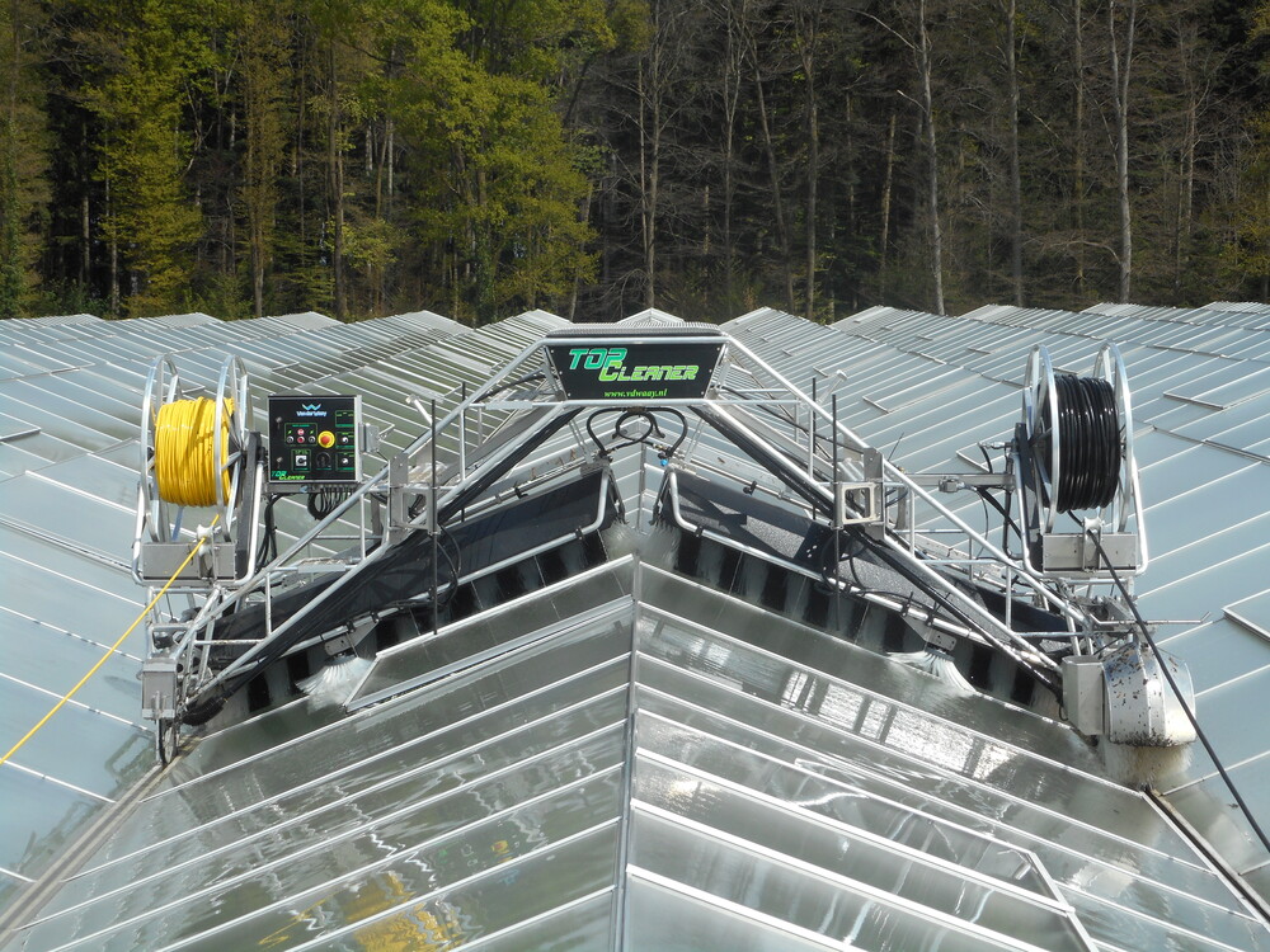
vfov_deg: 21.9
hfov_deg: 29.0
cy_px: 476
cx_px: 635
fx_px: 2458
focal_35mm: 67
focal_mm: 12
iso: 80
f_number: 5.3
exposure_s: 1/500
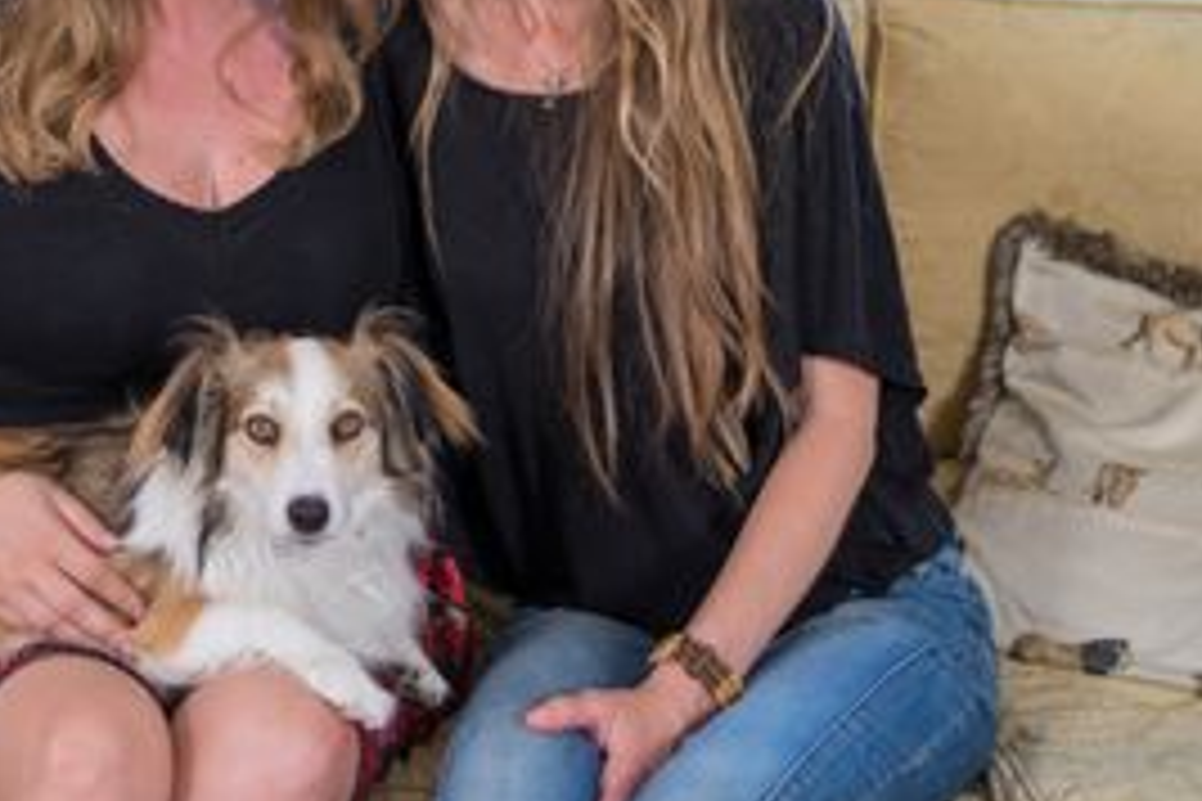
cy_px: 218
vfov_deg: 20.2
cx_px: 347
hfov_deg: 29.7
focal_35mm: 67
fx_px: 2237
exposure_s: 1/320
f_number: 1.6
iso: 400
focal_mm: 35
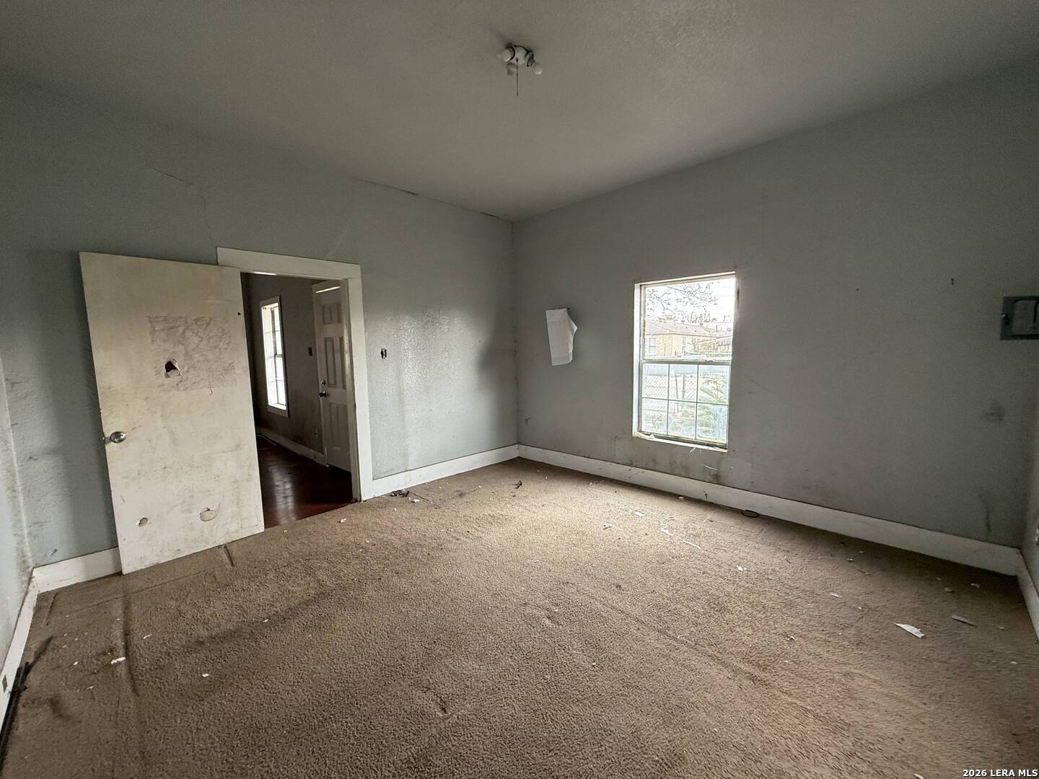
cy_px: 390
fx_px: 420
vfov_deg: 85.7
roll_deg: +0.1
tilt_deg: -5.5
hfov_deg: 102.1
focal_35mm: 14
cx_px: 520
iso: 160
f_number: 2.2
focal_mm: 2.22
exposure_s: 1/99
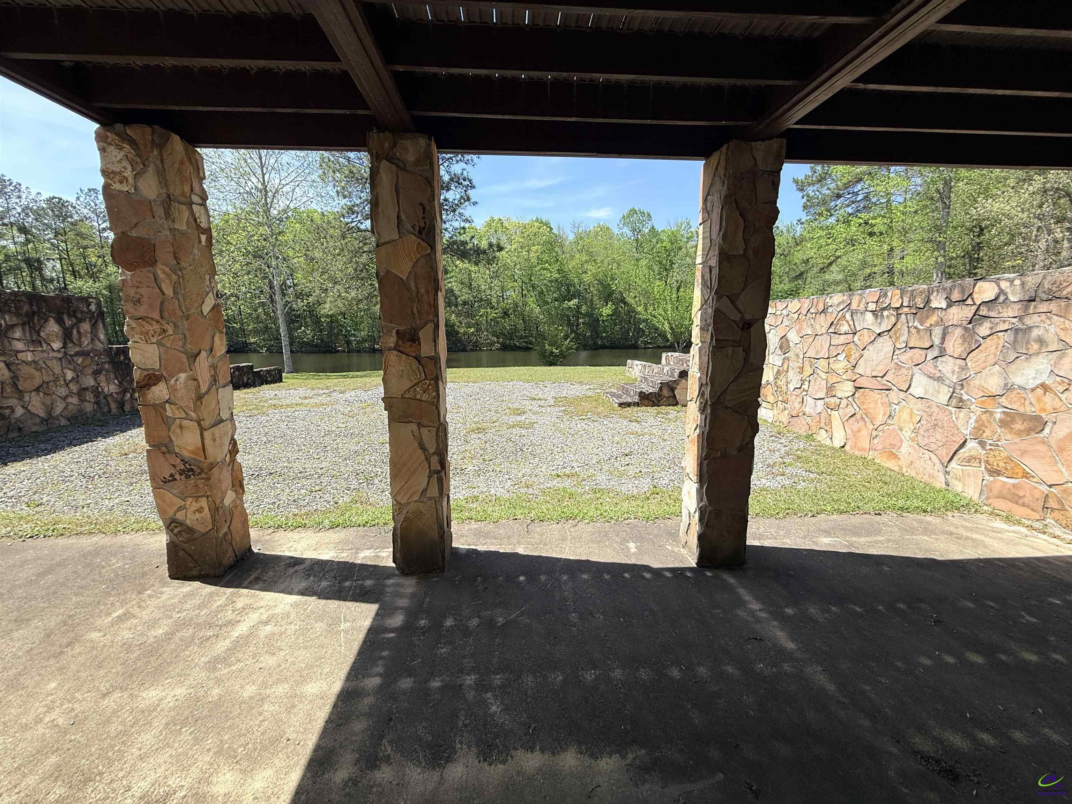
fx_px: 434
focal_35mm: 14
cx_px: 536
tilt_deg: -10.4
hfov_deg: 102.1
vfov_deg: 85.7
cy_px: 402
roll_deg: -0.3
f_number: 2.2
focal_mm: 2.22
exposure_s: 1/1145
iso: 50
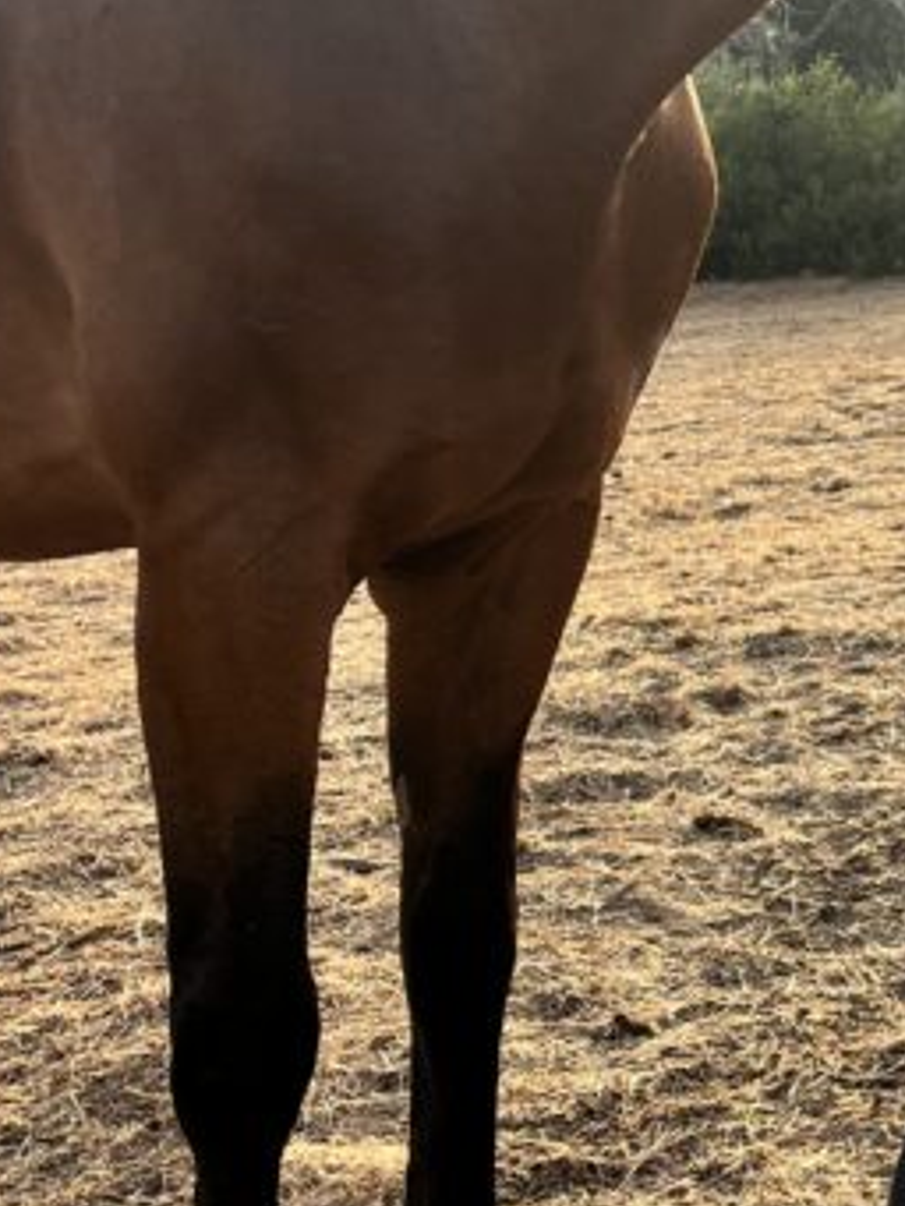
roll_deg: -1.4
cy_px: 661
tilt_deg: -14.3
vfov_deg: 25.0
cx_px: 1308
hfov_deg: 17.3
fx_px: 2717
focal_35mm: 78
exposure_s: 1/913
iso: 50
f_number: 1.6
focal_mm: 5.1
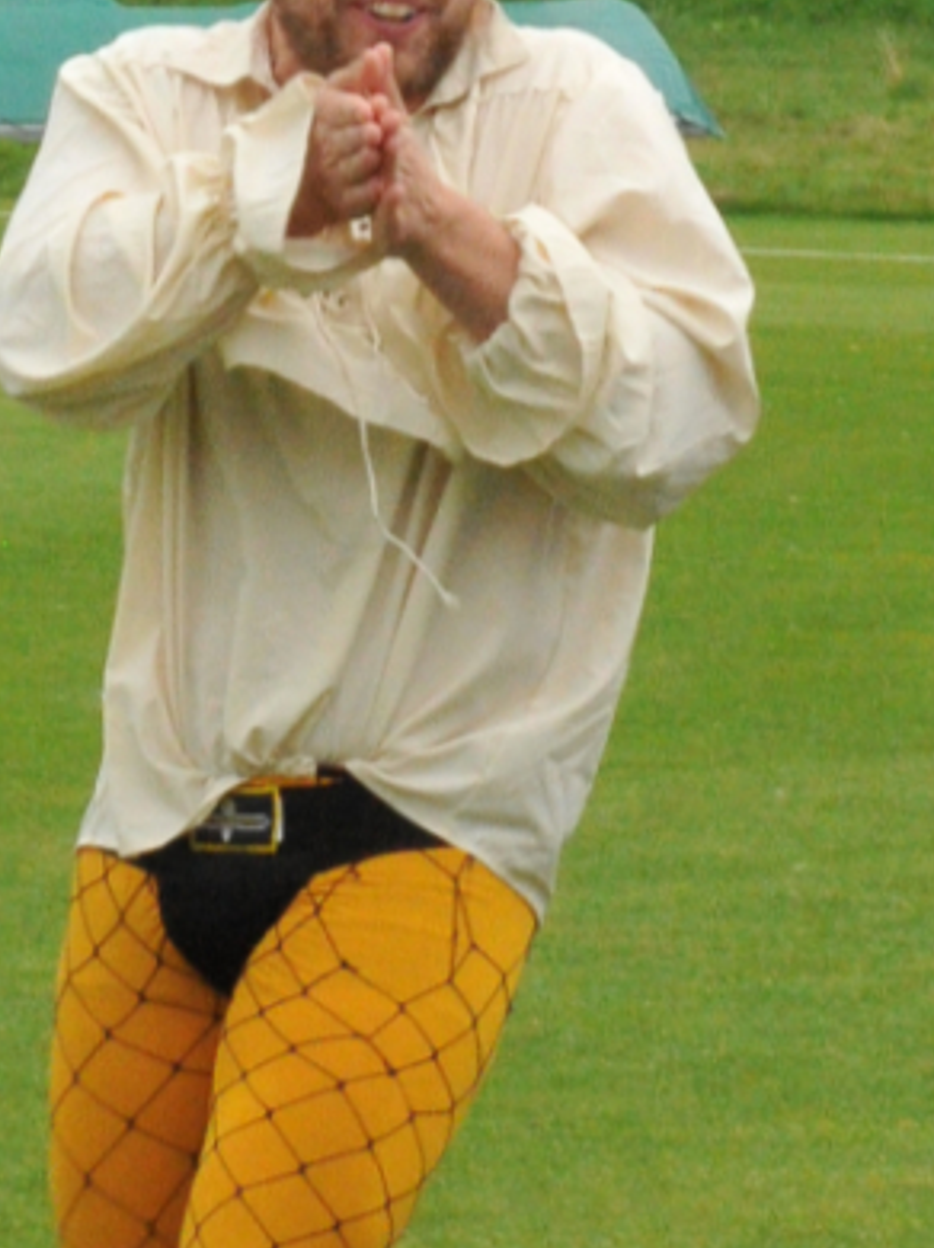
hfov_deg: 10.0
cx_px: 507
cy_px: 906
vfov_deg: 13.3
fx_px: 5330
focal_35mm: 148
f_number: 18
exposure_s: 1/200
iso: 1600
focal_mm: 50
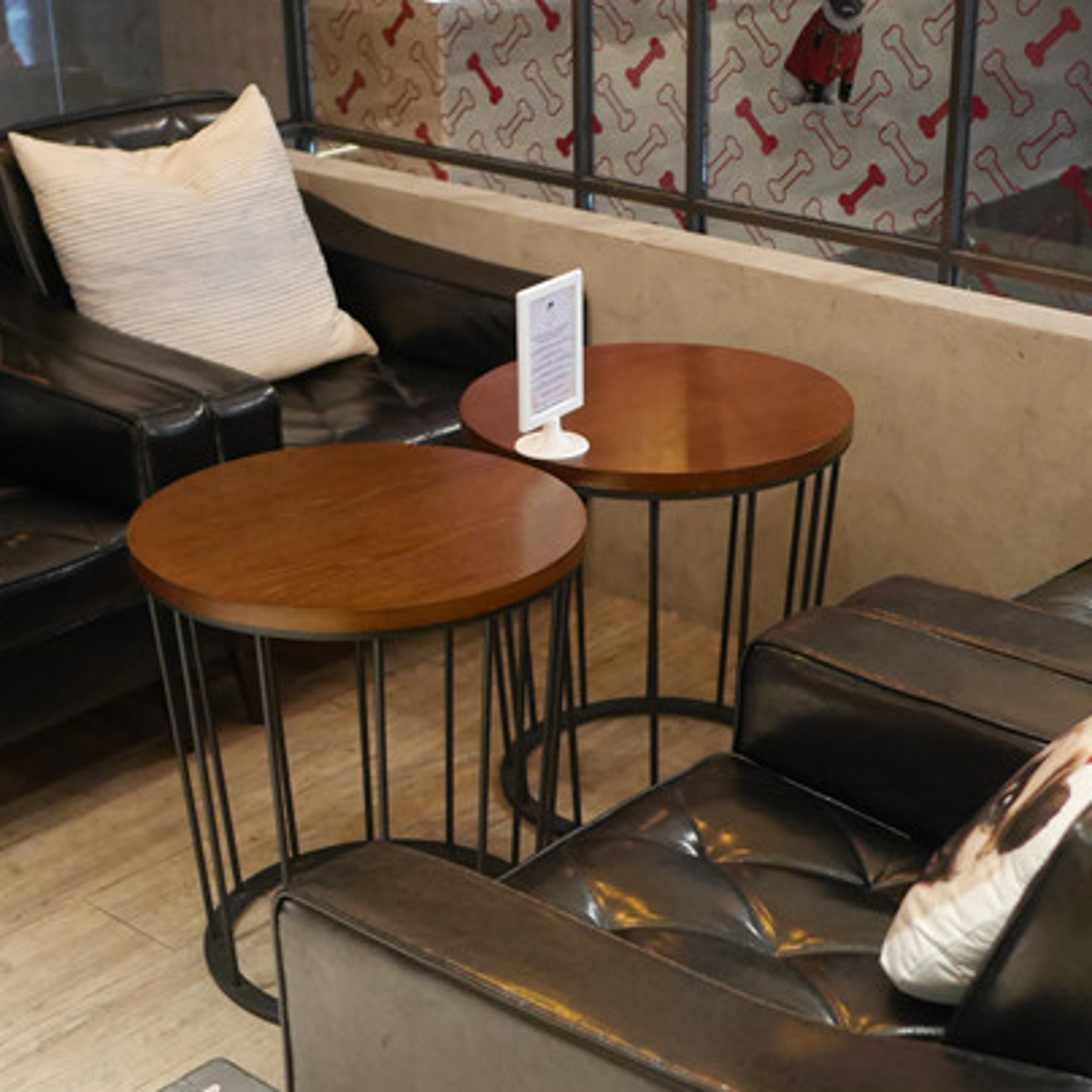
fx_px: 2106
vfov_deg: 28.9
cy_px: 715
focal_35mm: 59
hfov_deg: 29.0
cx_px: 641
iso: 2000
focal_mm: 15
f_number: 1.7
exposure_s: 1/60
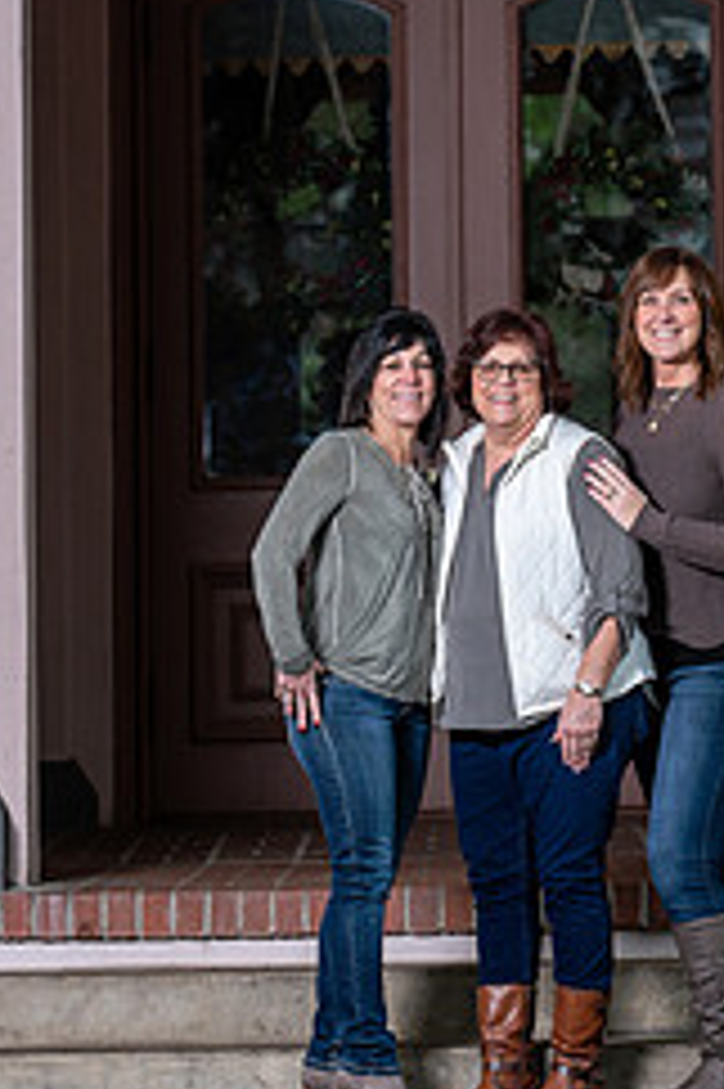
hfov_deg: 6.1
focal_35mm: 223
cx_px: 526
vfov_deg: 9.2
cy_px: 261
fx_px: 6736
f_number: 4
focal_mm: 120
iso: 200
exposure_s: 1/125
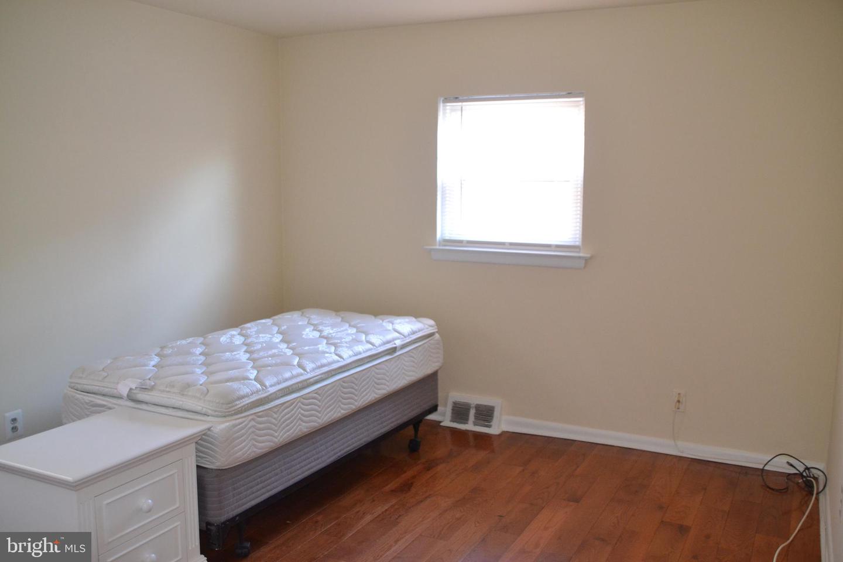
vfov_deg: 40.0
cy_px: 281
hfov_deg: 57.2
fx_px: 773
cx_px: 422
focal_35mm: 33
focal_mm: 22
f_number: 3.8
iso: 1250
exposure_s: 1/60
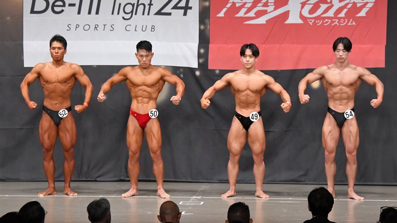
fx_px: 1705
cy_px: 112
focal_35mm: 162
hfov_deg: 13.3
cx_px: 208
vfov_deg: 7.5
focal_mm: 98
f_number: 5.6
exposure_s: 1/400
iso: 6400
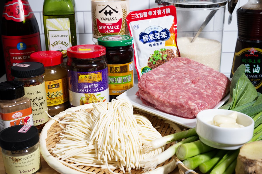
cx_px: 131
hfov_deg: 40.4
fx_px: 356
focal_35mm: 49
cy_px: 87
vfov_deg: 27.5
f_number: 10
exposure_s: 1/60
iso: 100
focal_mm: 49
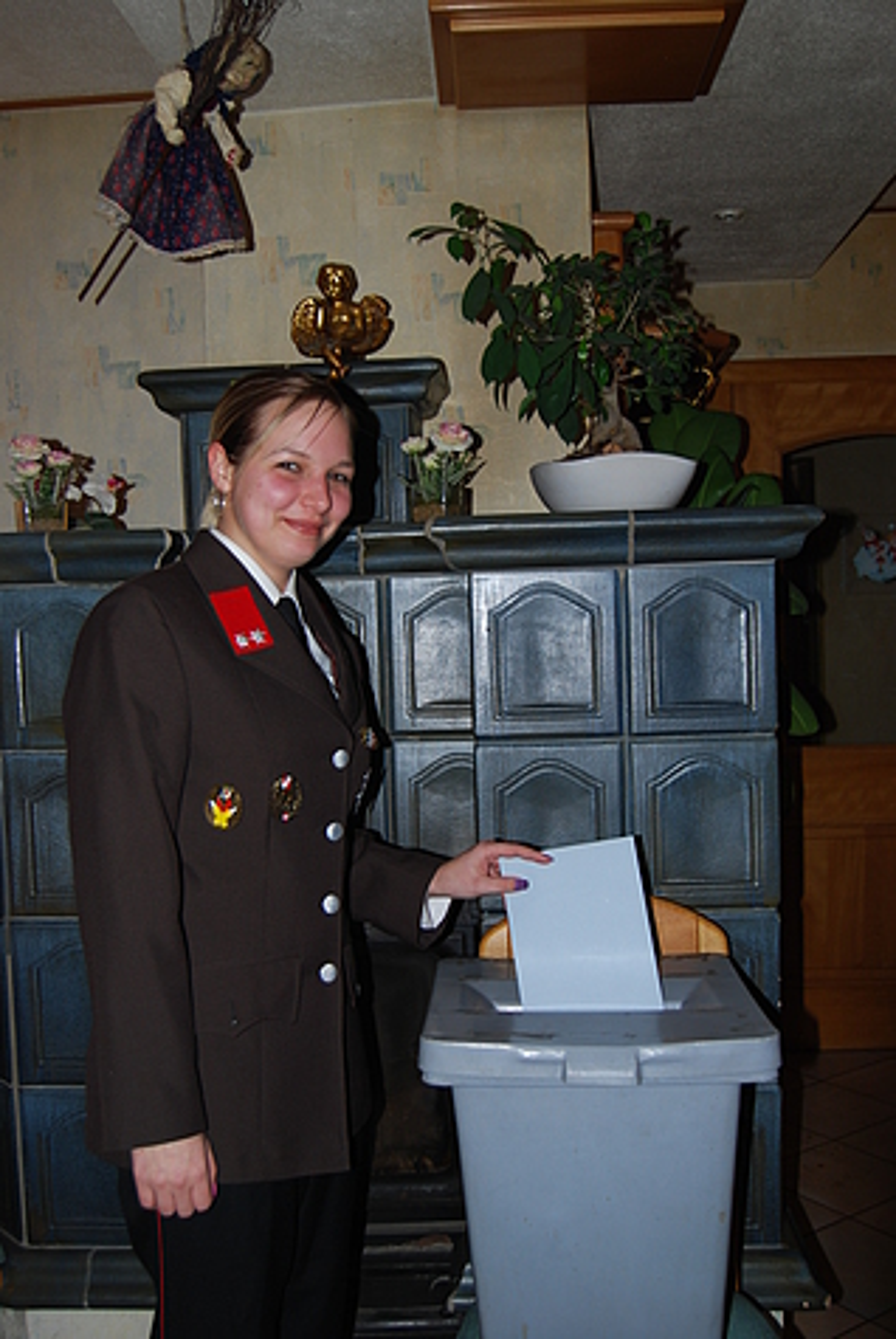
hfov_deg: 38.5
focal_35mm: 34
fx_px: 1284
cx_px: 448
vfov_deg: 55.0
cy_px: 670
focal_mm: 23
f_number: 3.8
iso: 200
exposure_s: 1/60
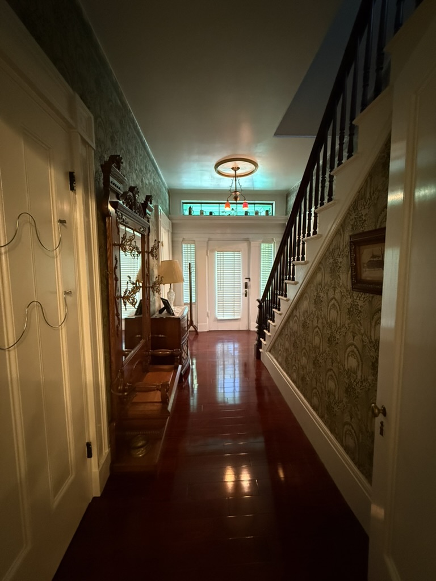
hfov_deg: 85.7
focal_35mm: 14
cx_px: 218
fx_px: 235
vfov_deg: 102.1
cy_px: 290
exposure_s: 1/60
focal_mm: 2.22
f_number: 2.2
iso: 1000
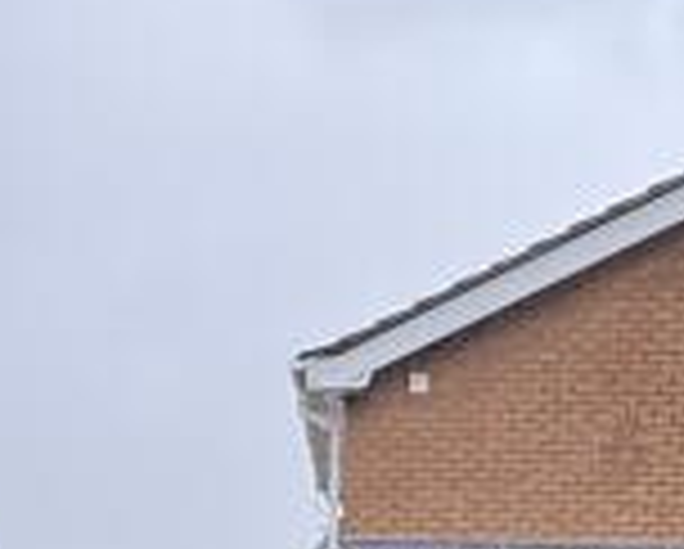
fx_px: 1865
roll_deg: -0.6
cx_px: 288
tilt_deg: -14.7
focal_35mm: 92
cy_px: 1228
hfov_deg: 20.8
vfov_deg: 13.4
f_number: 2.2
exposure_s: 1/99
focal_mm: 2.22
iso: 64
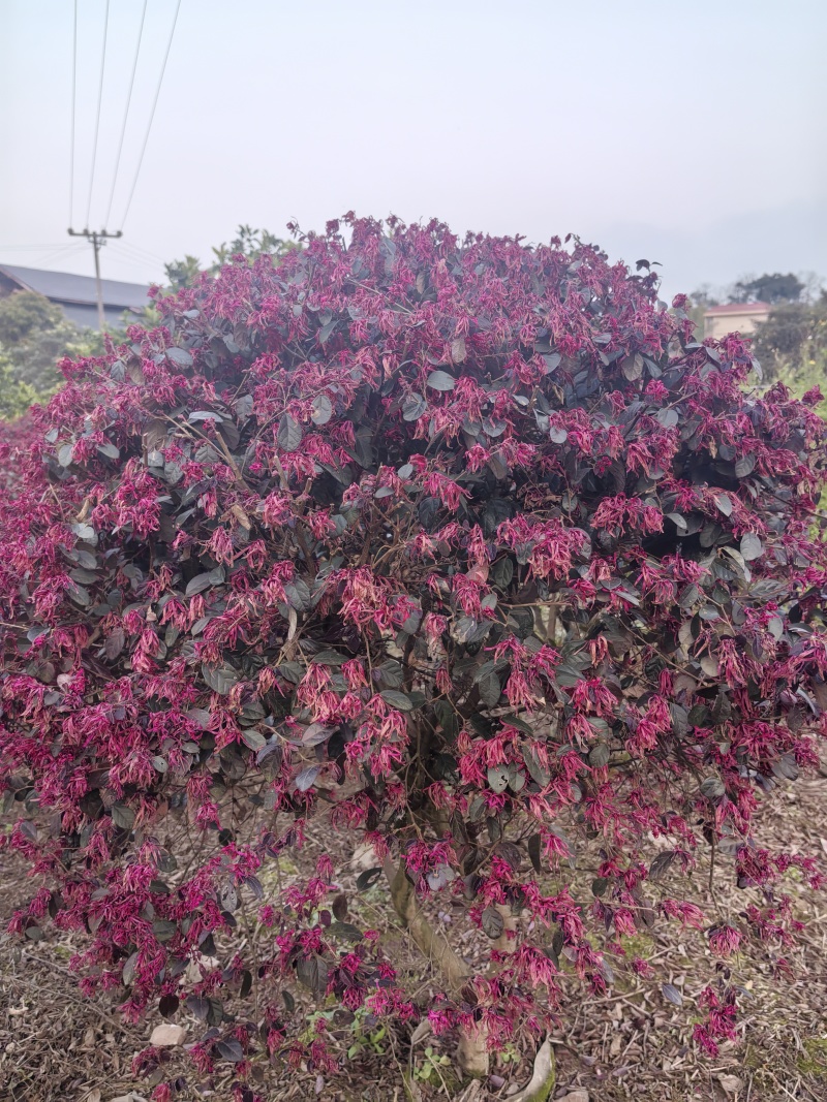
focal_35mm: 27
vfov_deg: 65.3
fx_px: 860
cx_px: 414
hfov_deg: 51.3
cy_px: 551
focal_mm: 5.72
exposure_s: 1/100
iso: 80
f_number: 2
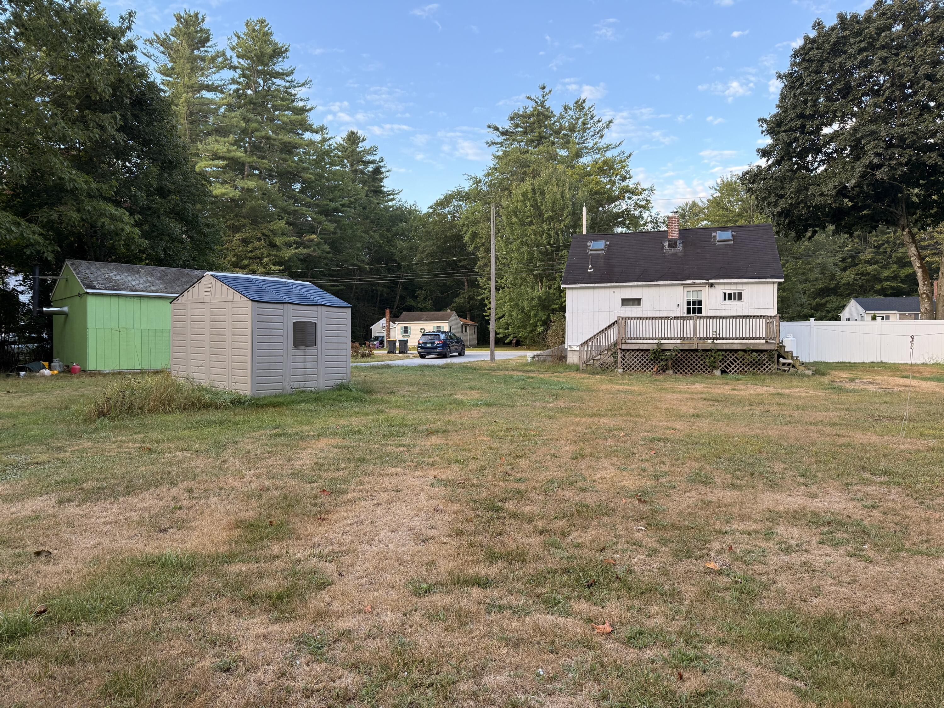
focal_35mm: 24
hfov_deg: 71.6
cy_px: 354
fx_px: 654
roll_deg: +0.3
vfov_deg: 56.8
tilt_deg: -0.7
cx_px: 472
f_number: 1.78
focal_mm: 6.76
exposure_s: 1/254
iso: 100
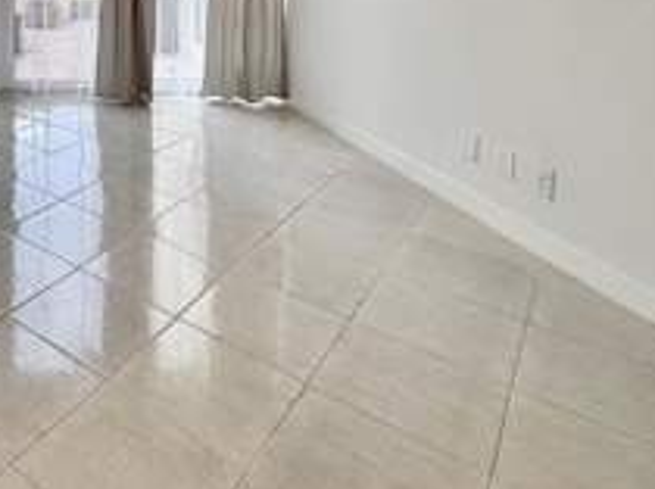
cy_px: -61
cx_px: -22
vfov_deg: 36.6
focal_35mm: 32
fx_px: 605
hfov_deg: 46.1
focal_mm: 2.22
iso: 80
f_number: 2.2
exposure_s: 1/120
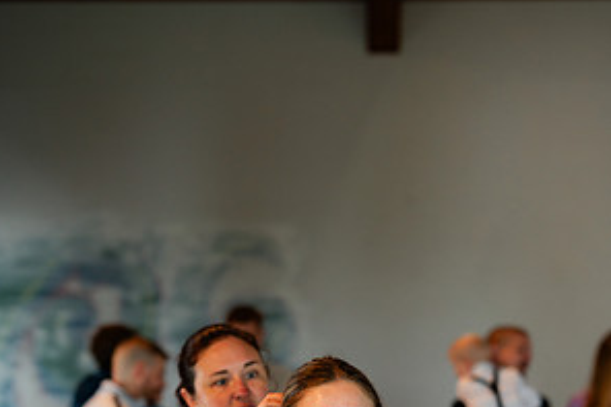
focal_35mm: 76
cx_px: 303
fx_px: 1289
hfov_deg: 26.7
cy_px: 450
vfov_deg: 17.3
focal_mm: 50
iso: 1250
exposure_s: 1/160
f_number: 2
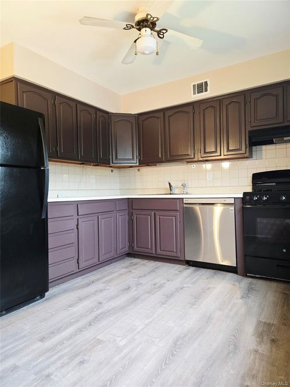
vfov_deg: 73.9
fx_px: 257
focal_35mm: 23
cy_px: 194
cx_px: 145
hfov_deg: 58.9
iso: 640
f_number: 1.8
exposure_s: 1/120
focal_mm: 5.4
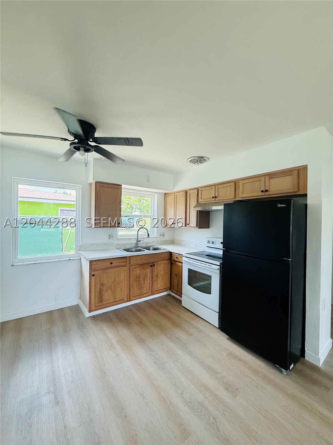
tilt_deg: +0.7
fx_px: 180
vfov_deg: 102.1
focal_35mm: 14
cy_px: 222
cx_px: 166
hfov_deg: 85.7
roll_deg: -1.5
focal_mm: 2.22
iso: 100
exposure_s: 1/99
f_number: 2.2
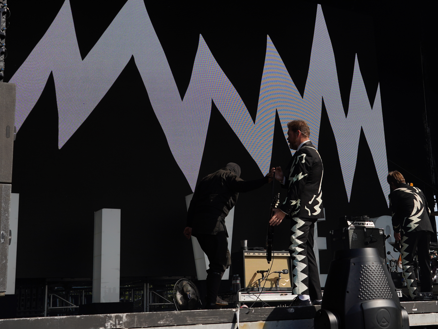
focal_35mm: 54
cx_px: 258
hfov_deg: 35.4
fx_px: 683
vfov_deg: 27.0
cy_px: 126
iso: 100
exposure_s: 1/640
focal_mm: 33
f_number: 8
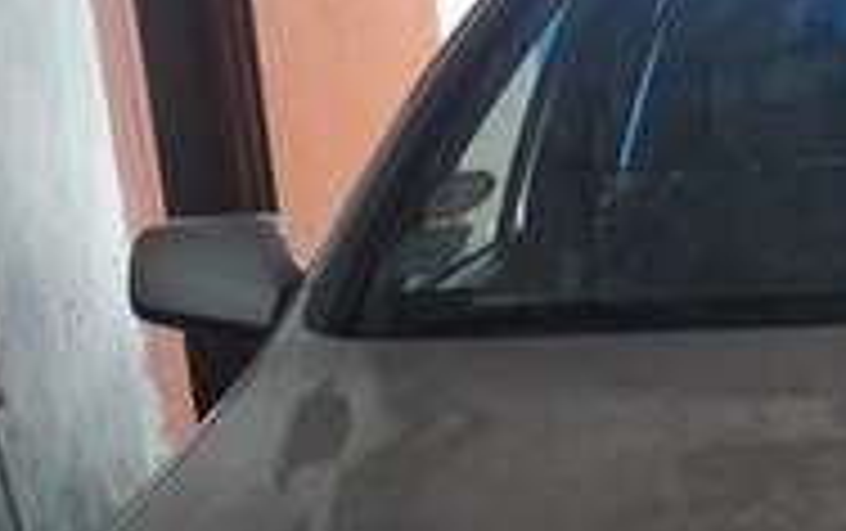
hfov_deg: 19.1
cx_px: 950
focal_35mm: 104
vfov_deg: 12.0
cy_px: 817
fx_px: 2401
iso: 80
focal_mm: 3.7
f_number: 1.9
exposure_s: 1/100
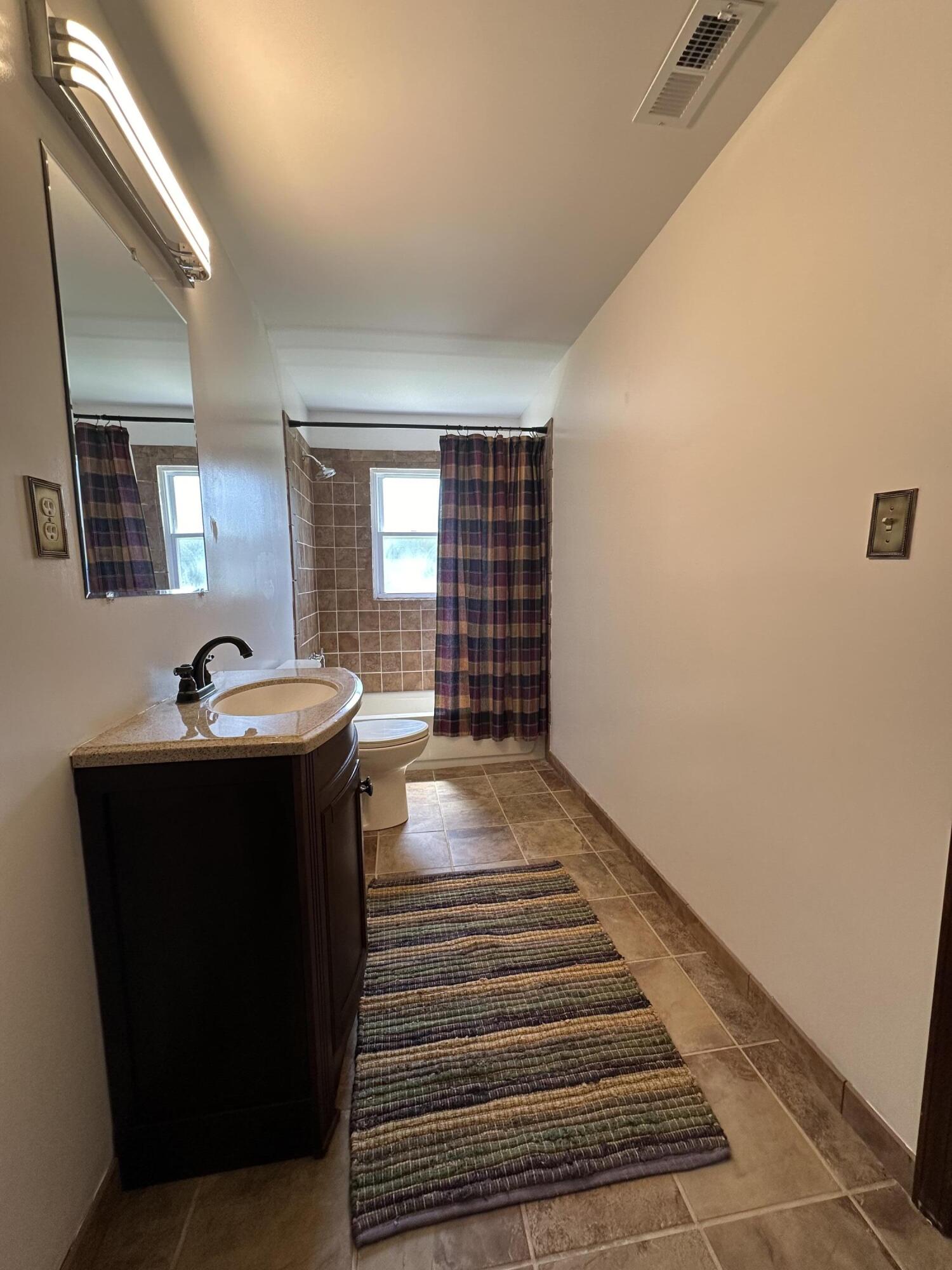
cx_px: 476
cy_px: 635
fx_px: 513
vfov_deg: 102.1
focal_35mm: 14
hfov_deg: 85.7
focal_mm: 2.22
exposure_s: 1/120
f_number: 2.2
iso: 160
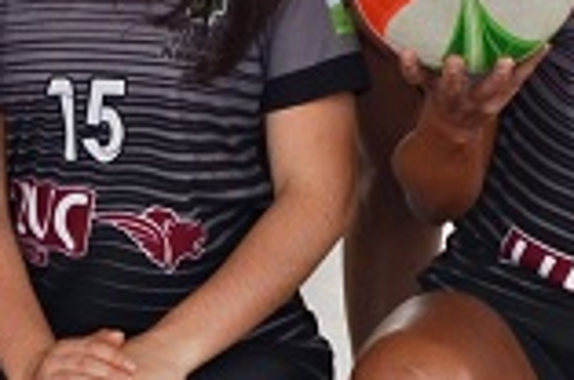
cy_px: -48
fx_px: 3148
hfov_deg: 10.3
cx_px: 0
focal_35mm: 198
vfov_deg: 6.9
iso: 160
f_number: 8
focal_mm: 23
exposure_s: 1/250
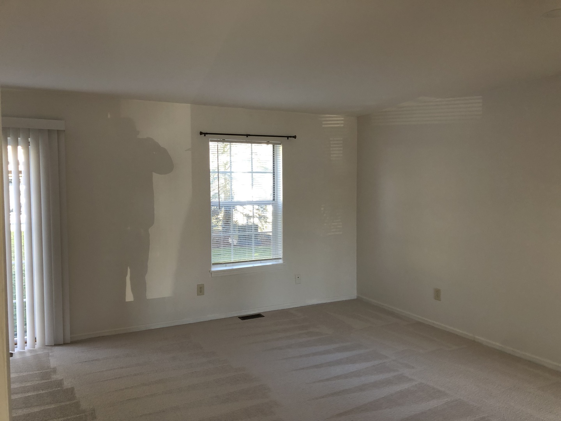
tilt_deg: -3.8
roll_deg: +0.9
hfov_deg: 63.4
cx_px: 280
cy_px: 210
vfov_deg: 49.7
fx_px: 454
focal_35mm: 28
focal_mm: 4
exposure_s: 1/30
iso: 32
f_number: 1.8
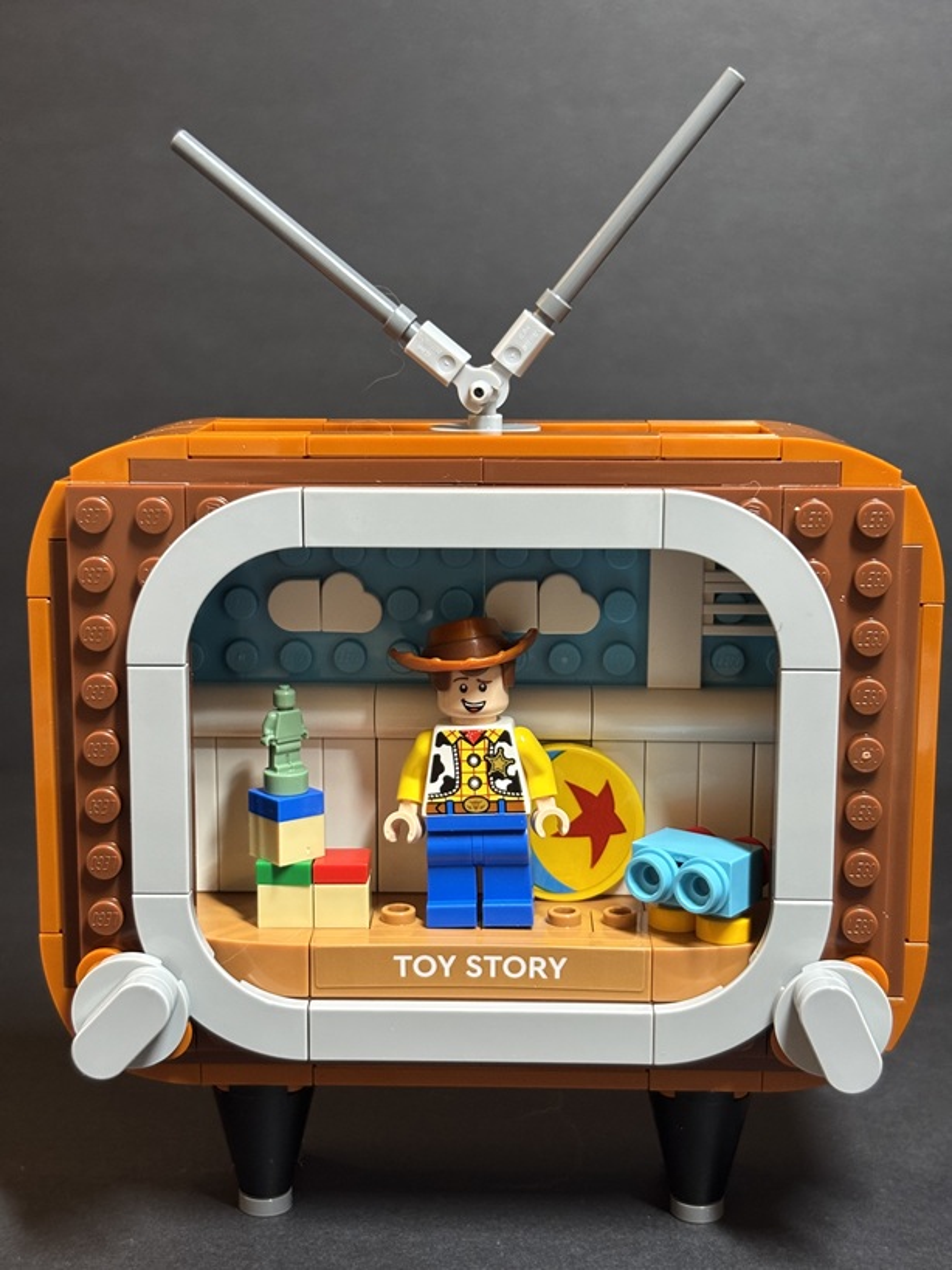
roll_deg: -1.0
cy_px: 635
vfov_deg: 36.8
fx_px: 1907
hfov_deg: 28.0
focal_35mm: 52
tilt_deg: -11.6
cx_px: 476
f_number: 1.6
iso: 125
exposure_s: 1/40
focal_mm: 5.96
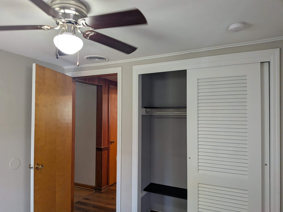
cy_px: 106
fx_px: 196
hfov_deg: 71.6
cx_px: 142
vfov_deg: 56.8
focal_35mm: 24
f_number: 1.7
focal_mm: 4.53
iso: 196
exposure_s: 1/120
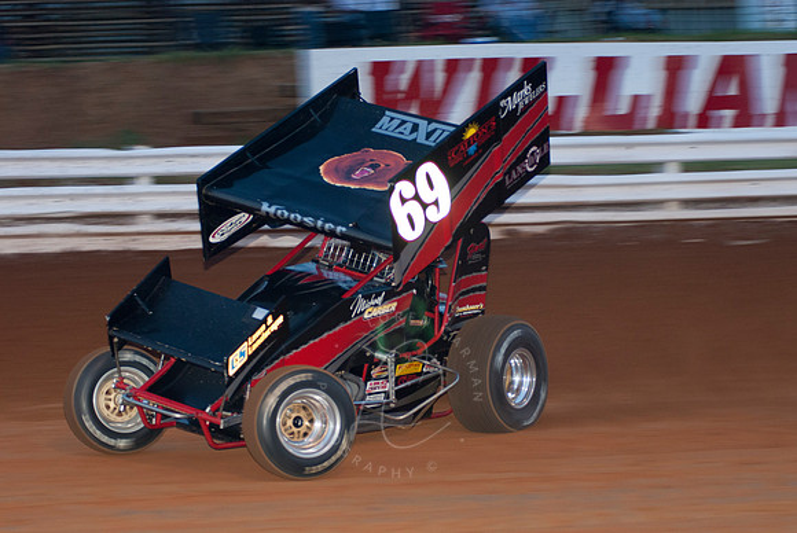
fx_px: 2859
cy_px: 266
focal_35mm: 129
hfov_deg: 15.9
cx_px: 398
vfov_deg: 10.7
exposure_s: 1/320
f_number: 3.2
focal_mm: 86
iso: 250
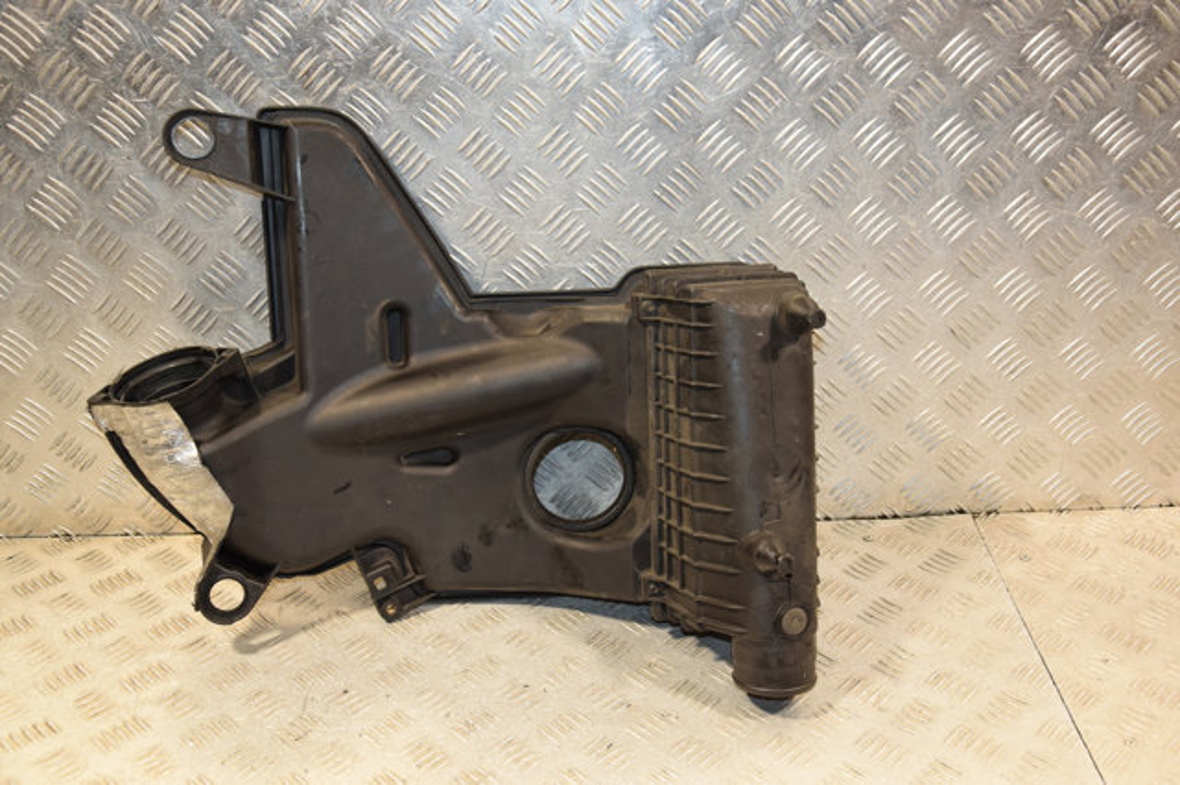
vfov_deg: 34.2
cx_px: 590
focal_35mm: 39
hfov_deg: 49.6
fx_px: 1278
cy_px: 392
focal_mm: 26
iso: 800
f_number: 5
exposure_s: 1/160
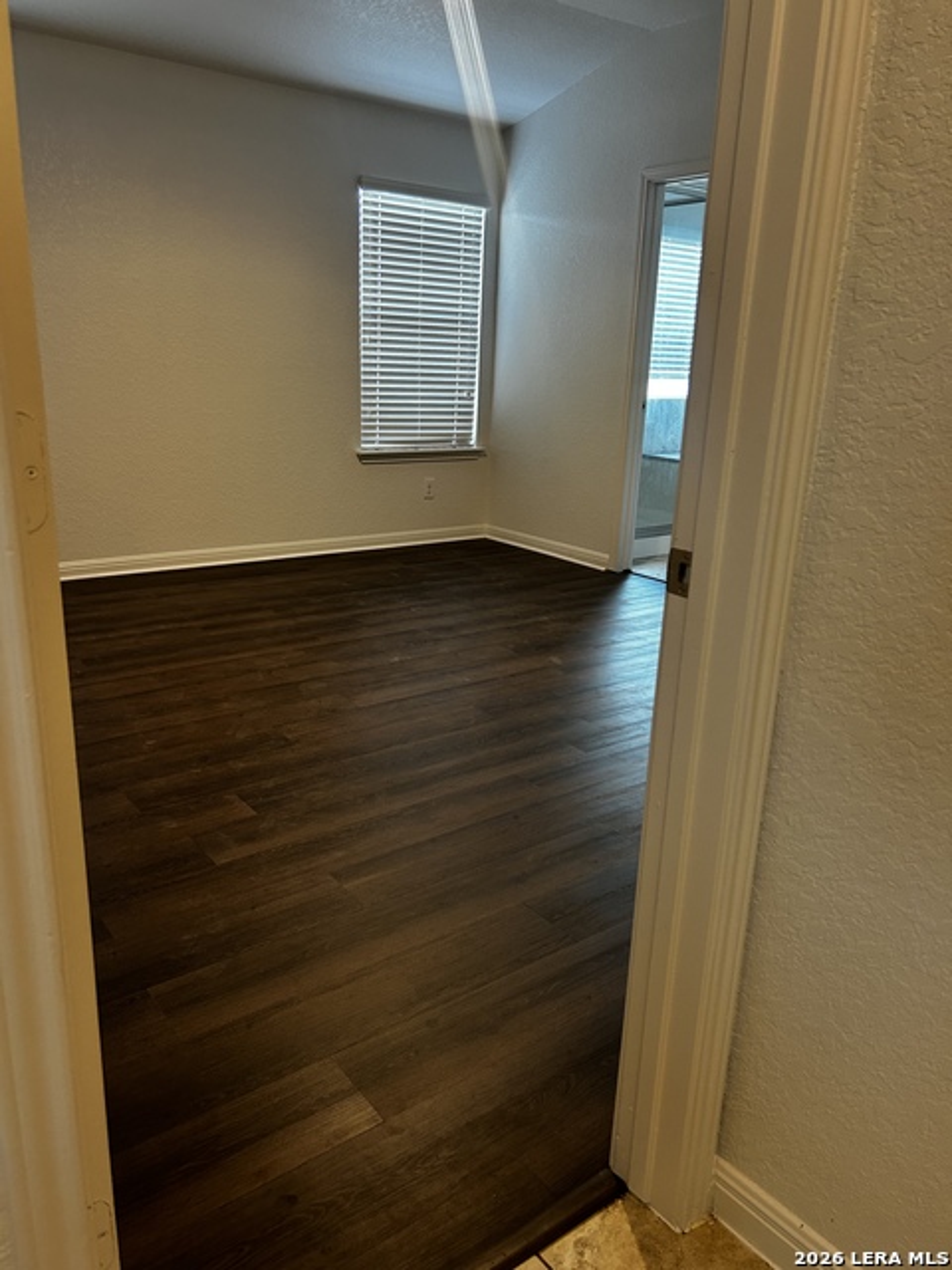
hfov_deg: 53.1
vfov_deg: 67.3
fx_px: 953
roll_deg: -3.2
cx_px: 476
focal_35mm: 26
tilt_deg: -15.9
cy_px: 635
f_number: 1.5
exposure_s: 1/60
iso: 160
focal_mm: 5.7
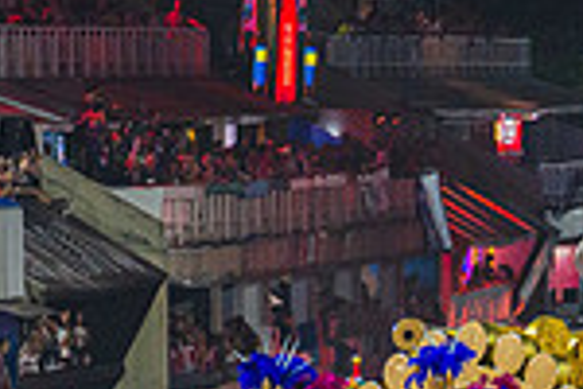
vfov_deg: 1.4
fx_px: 16226
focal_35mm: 1002
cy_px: 613
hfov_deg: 2.1
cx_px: 711
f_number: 5.6
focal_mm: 260
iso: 1600
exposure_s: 1/320
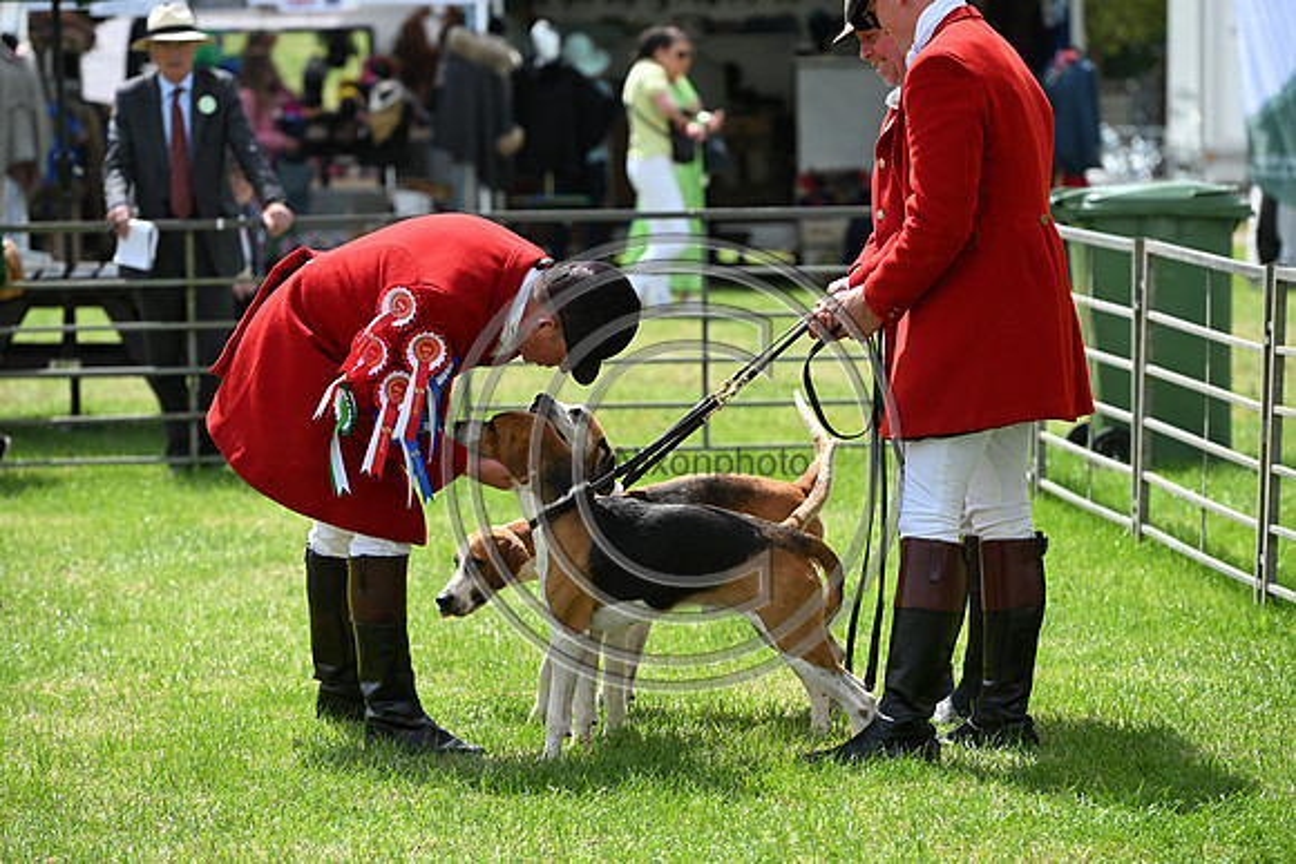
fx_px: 5761
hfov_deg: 12.8
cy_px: 432
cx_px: 648
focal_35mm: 160
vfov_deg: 8.6
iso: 250
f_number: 4.5
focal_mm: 160
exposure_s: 1/1250
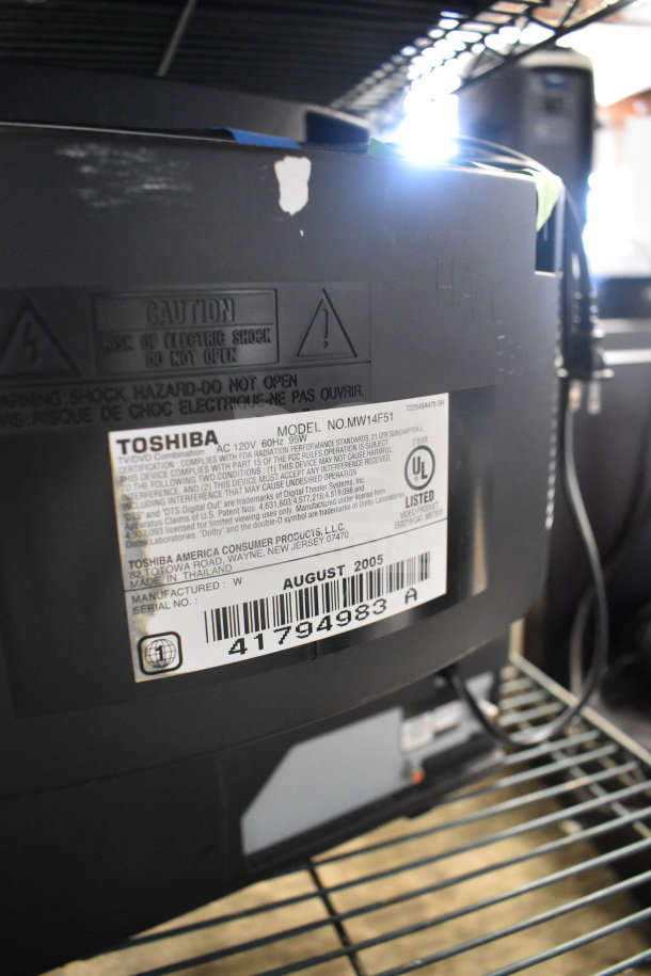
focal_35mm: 27
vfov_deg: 67.4
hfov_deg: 47.9
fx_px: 732
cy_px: 488
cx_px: 326
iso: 4500
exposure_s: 1/30
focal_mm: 18
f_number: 3.5
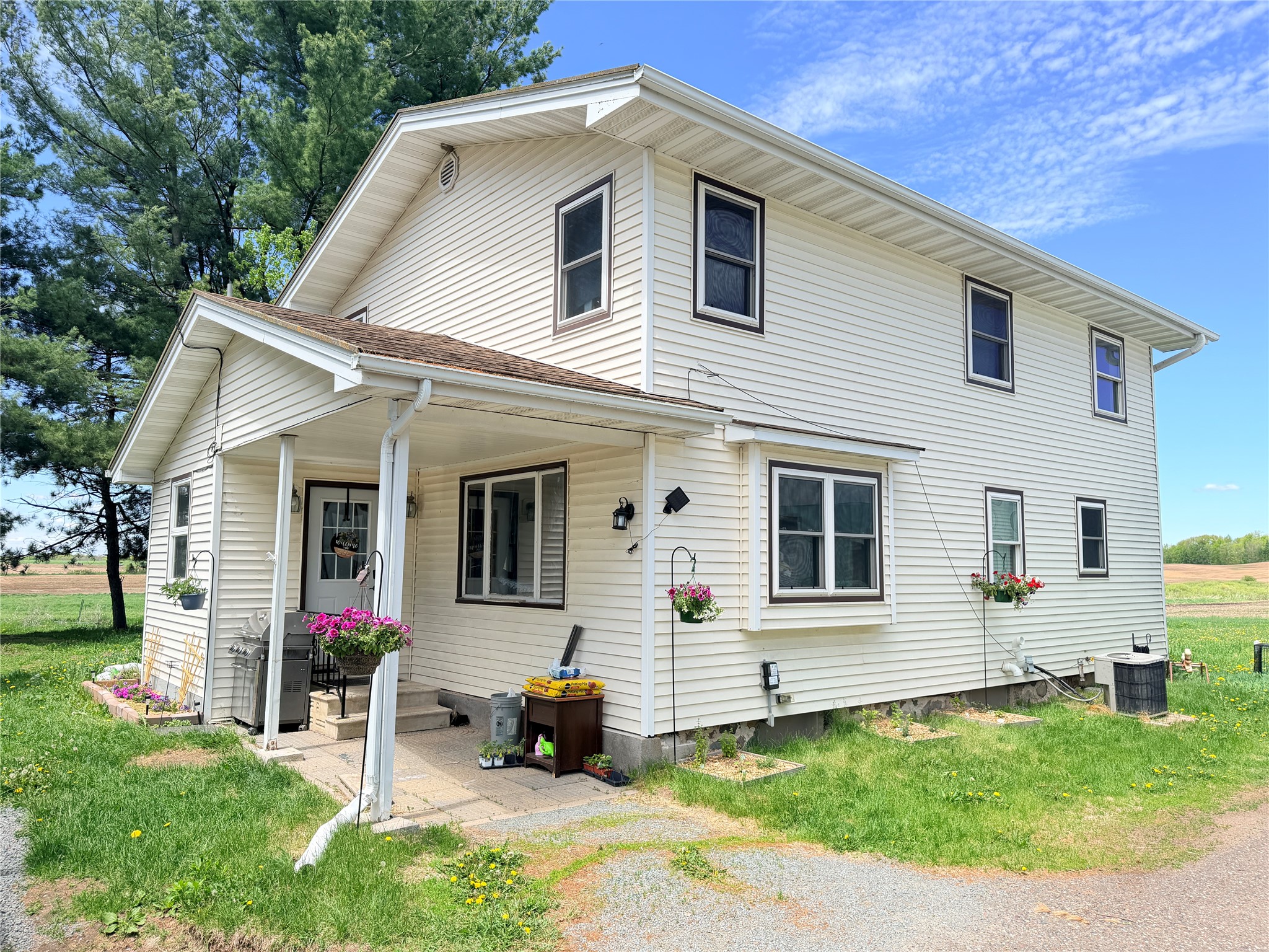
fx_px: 880
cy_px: 476
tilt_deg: +5.4
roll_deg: -0.3
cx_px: 634
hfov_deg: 71.6
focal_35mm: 24
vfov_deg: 56.8
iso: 100
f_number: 1.78
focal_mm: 6.76
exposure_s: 1/2110
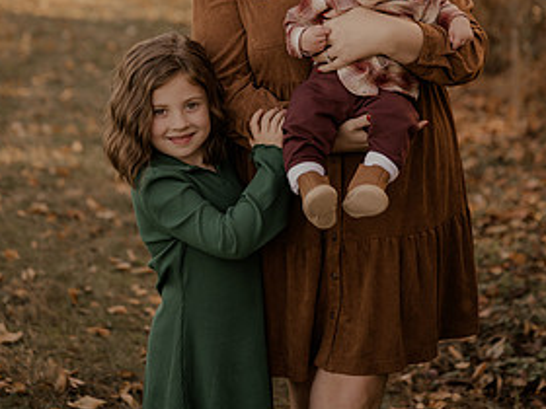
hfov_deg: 18.2
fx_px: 1703
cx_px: 279
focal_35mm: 108
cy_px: 41
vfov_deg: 13.6
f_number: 2.8
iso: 200
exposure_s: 1/250
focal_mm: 70
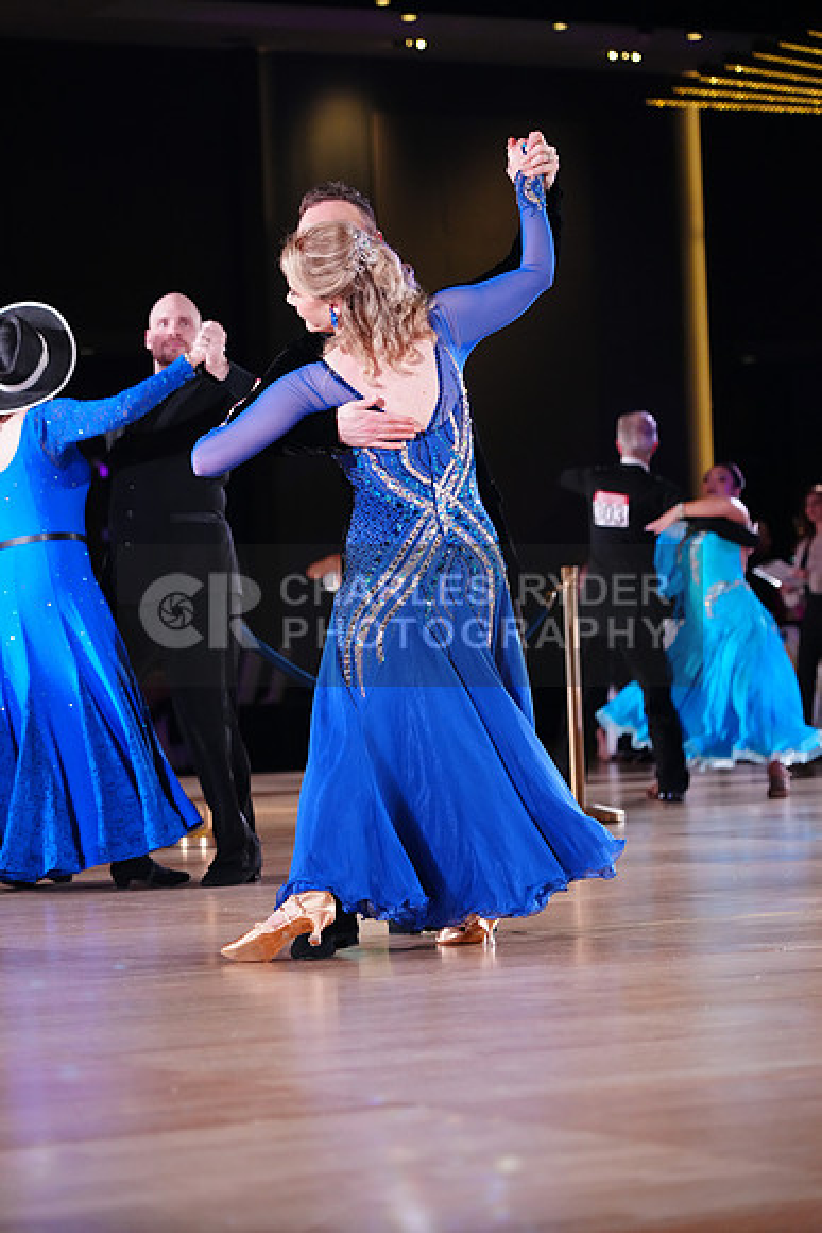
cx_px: 411
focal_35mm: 105
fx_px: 3594
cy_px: 616
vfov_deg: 19.5
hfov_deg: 13.0
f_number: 4
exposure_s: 1/400
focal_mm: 105
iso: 4000
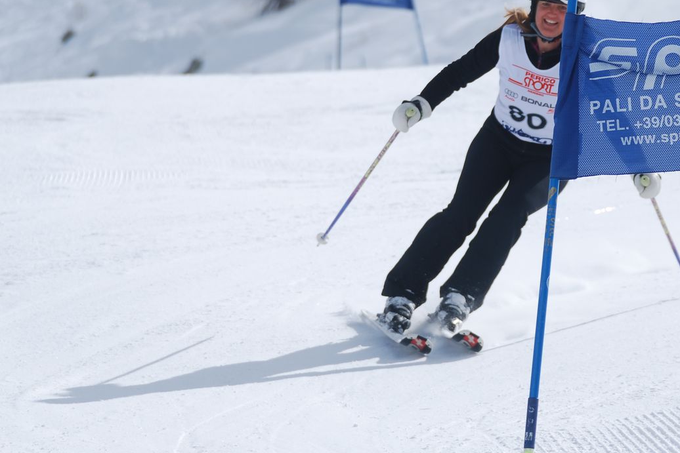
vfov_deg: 3.6
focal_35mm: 383
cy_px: 201
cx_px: 462
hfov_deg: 5.4
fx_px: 7231
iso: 100
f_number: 5.3
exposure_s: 1/1250
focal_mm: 165
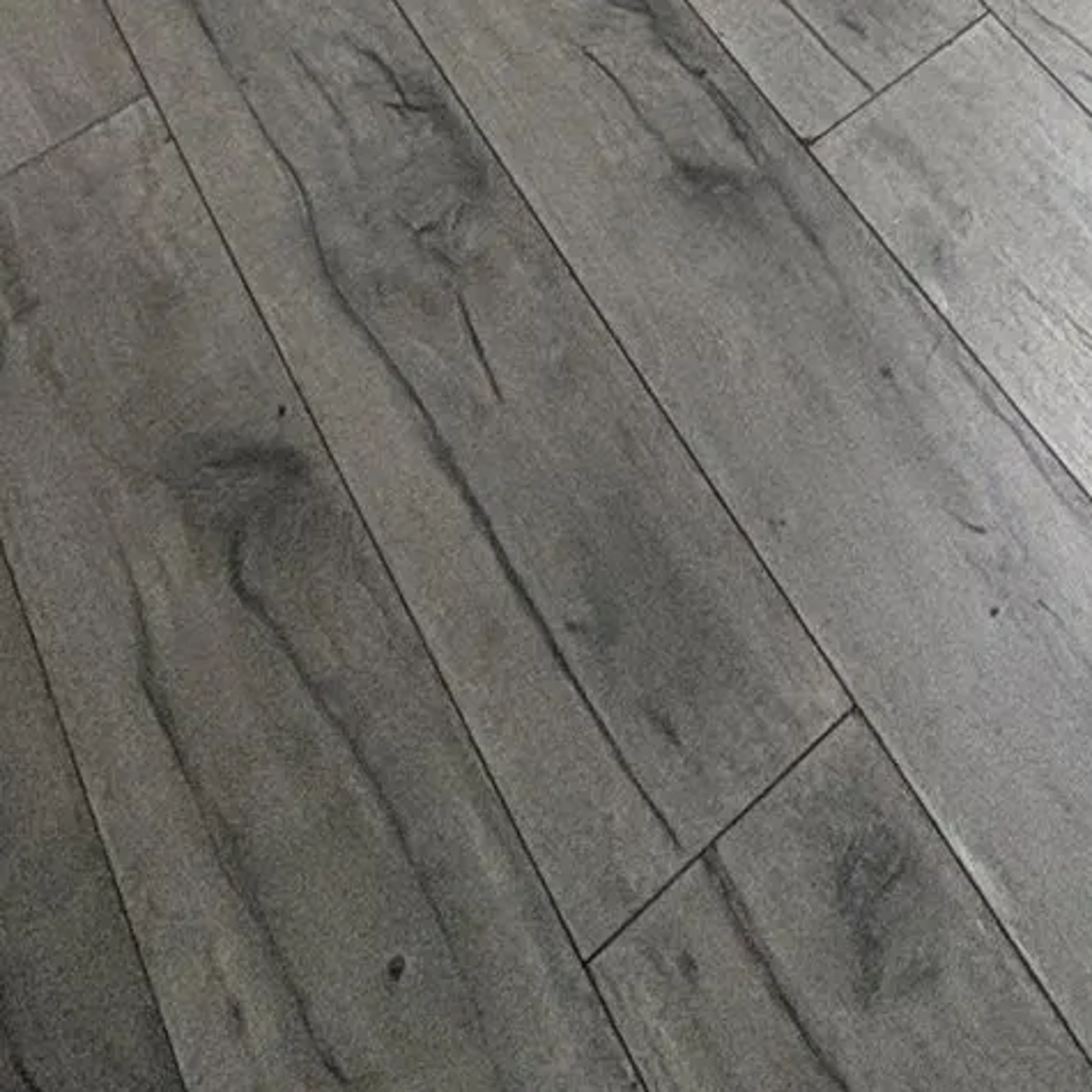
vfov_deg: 15.6
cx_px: 901
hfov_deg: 27.9
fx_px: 2141
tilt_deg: -10.2
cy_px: -1481
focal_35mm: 60
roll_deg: +0.4
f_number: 2.2
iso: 160
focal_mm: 2.22
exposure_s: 1/60
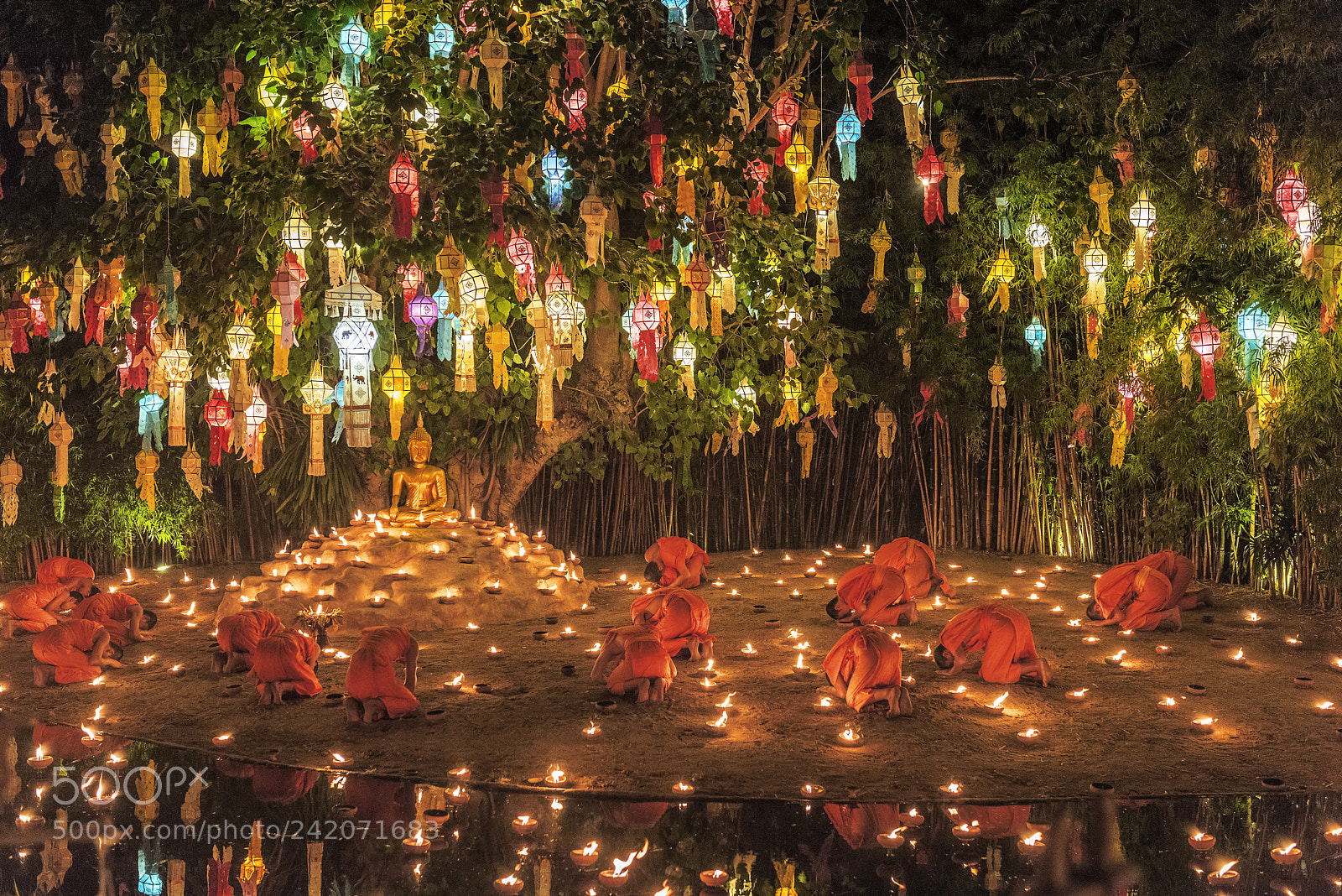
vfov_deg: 28.1
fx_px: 1790
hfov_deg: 41.1
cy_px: 448
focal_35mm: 48
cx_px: 671
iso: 1600
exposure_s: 1/60
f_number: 4
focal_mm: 48
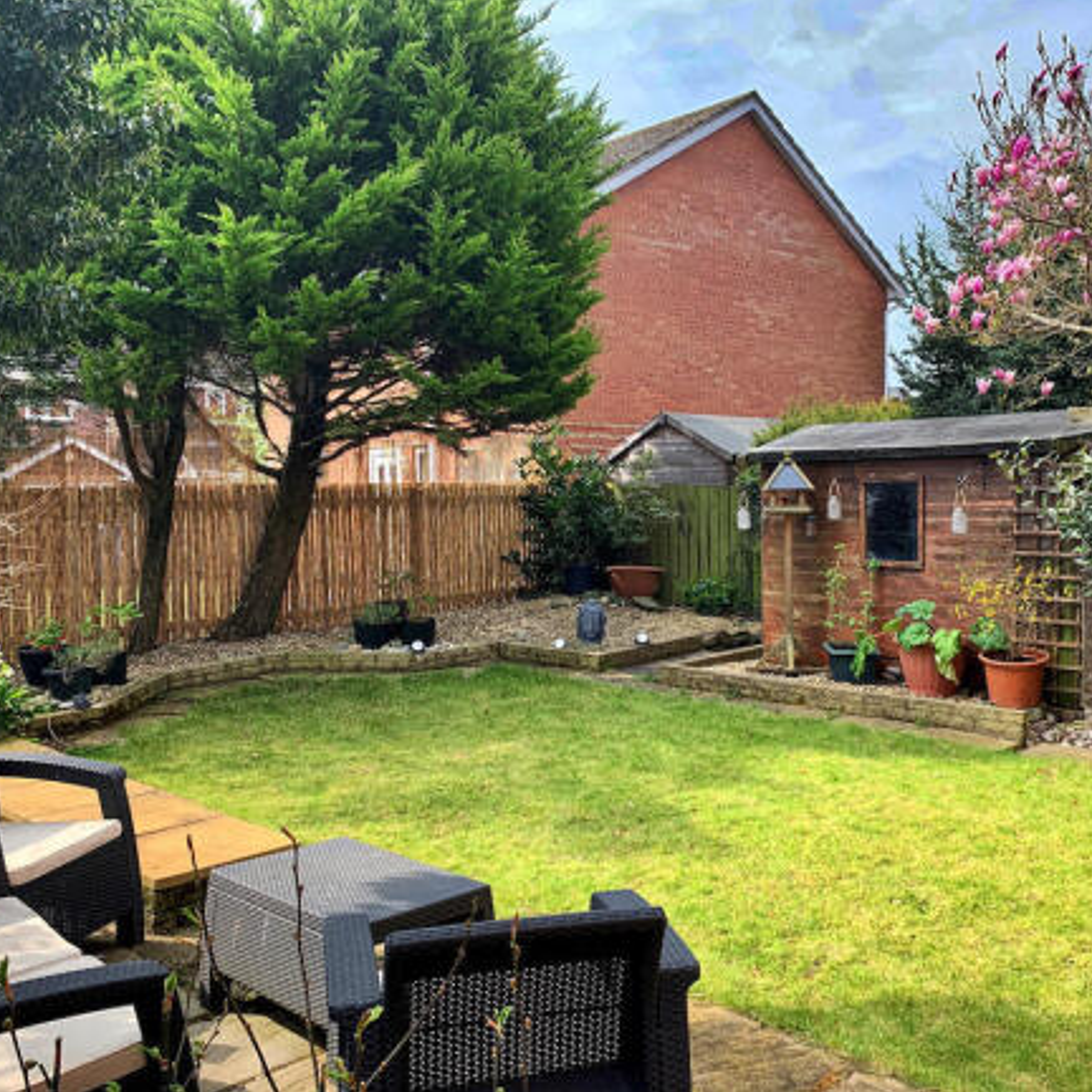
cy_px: 542
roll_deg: +0.4
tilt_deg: -3.0
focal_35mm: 31
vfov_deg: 52.5
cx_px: 621
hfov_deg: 52.4
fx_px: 1106
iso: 25
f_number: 1.8
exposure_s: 1/701
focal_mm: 4.25
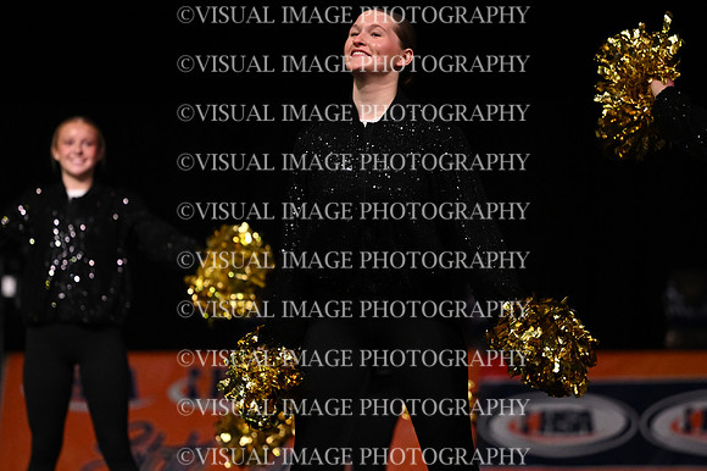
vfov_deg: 6.5
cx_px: 354
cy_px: 236
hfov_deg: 9.8
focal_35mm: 210
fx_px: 4122
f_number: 2.8
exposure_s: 1/1000
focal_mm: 140
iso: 4000
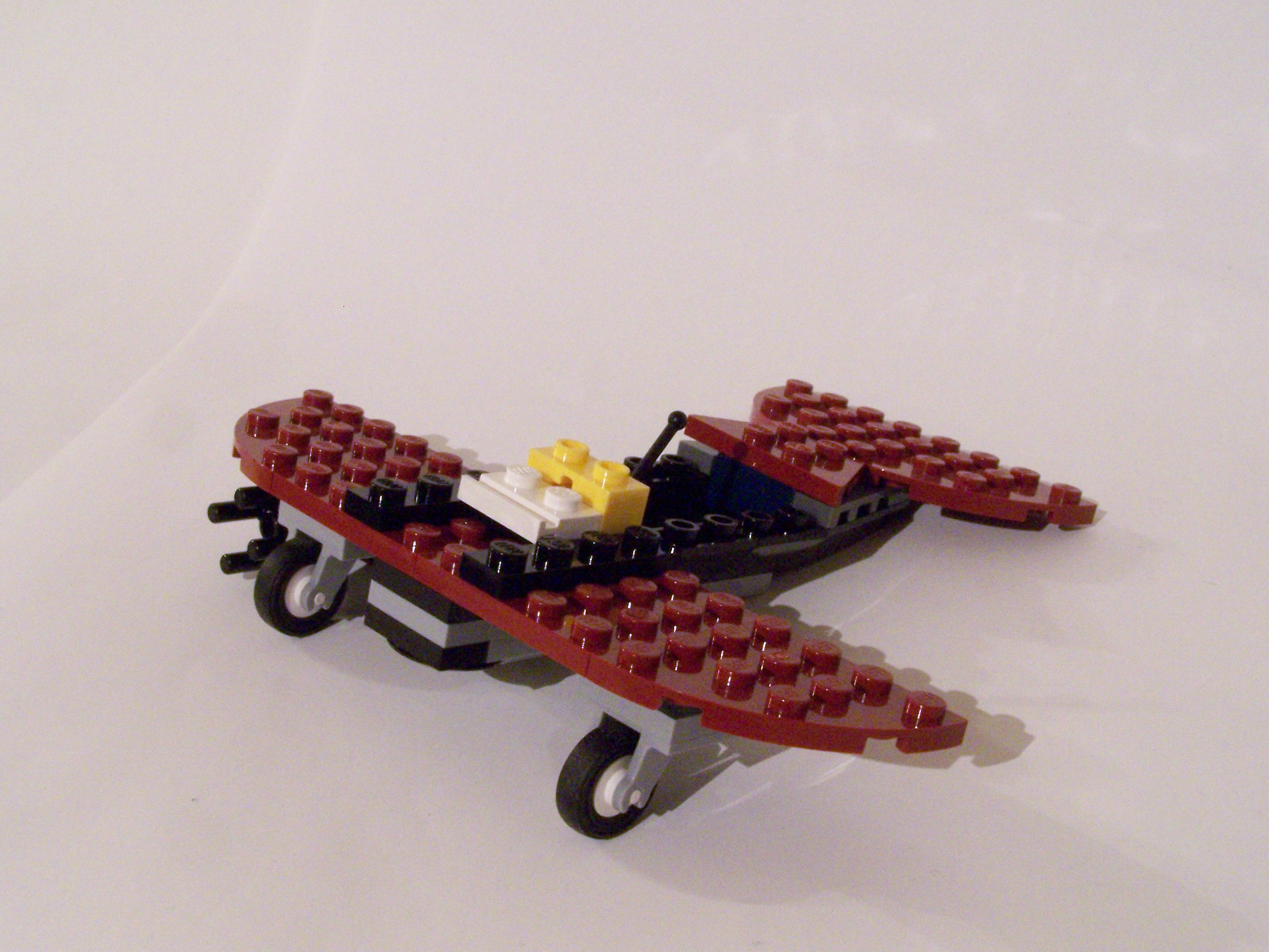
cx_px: 634
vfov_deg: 28.6
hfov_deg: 37.5
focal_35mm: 51
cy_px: 476
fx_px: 1870
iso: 400
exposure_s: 1/2
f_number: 8
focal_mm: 8.5
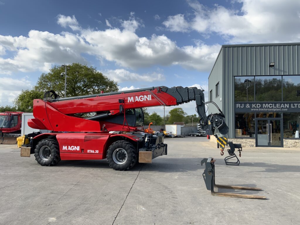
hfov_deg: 61.7
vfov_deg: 48.2
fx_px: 251
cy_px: 112
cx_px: 150
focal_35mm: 29
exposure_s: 1/700
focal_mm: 3
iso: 16
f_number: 1.8
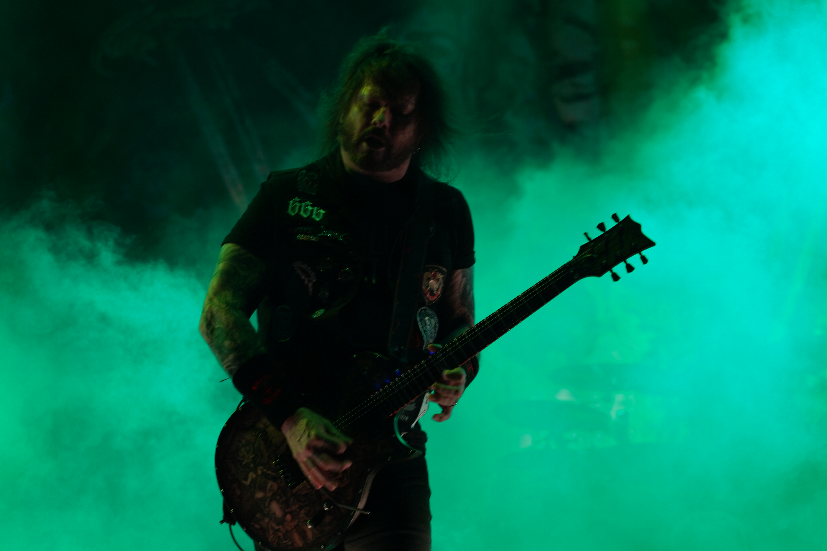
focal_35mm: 105
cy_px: 276
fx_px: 2412
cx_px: 414
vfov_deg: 13.0
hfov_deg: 19.5
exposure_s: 1/125
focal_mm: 105
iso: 320
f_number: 4
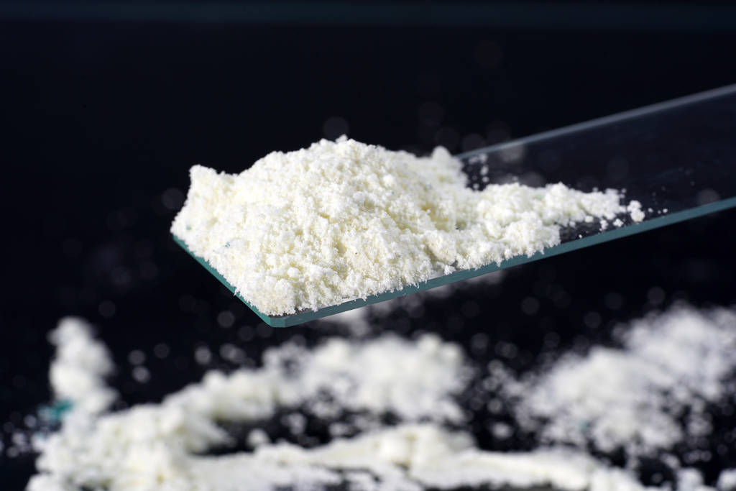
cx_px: 368
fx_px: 1840
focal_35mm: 90
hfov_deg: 22.6
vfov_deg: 15.2
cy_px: 246
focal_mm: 90
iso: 100
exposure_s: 1/200
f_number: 13
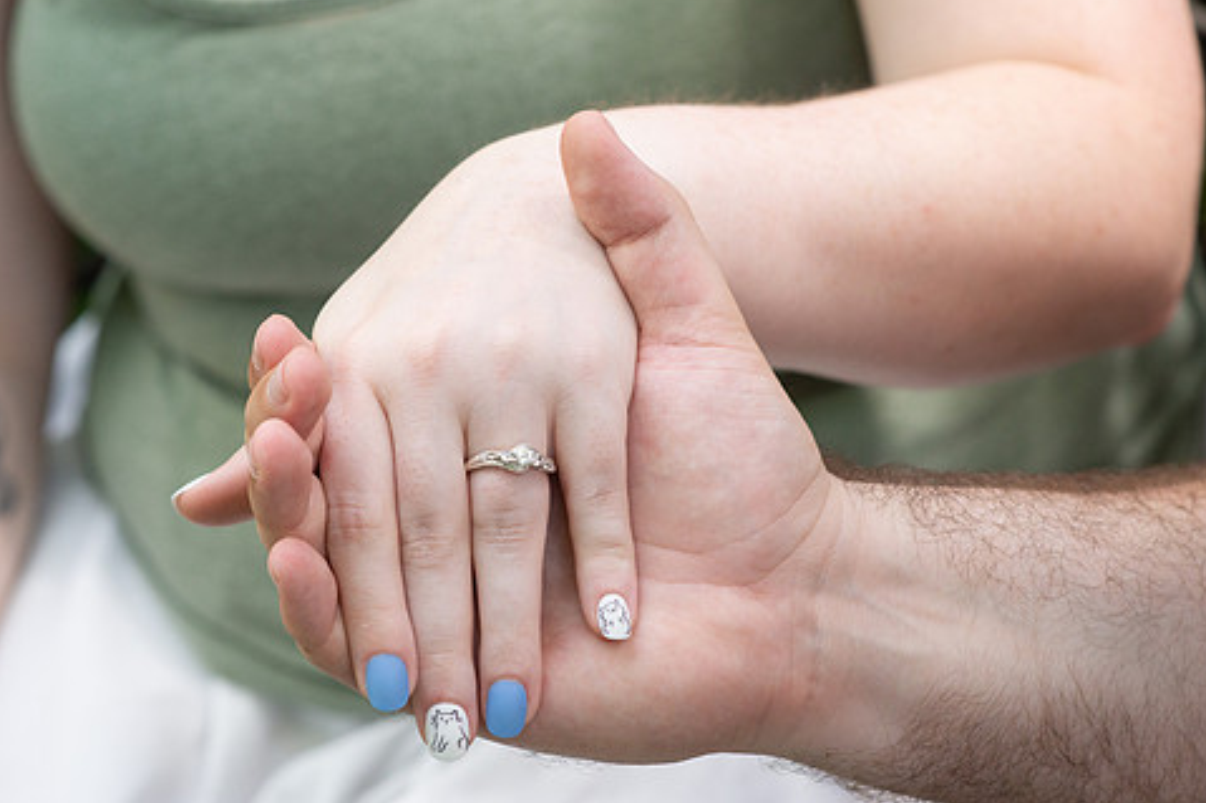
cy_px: 447
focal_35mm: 103
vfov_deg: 13.3
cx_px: 519
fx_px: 3449
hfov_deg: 19.8
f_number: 4.5
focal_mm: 85
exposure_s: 1/160
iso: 1000
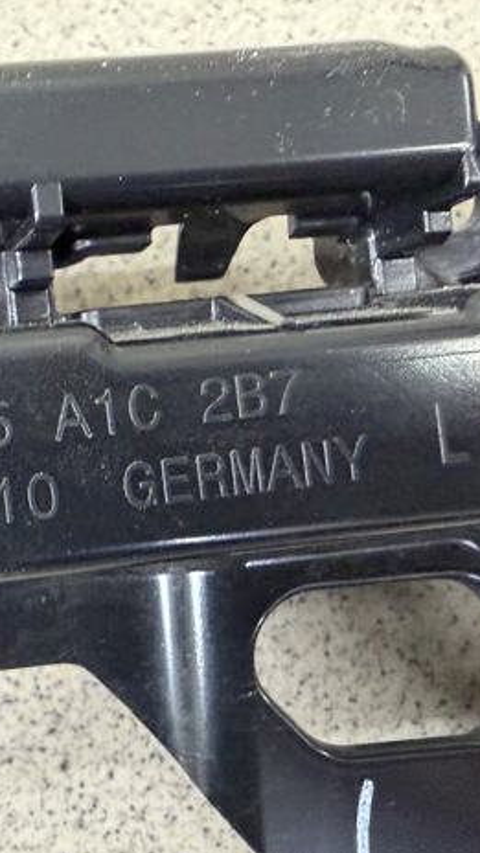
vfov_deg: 55.3
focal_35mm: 36
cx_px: 59
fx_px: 815
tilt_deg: -73.6
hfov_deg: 31.5
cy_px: 424
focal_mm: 2.22
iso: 500
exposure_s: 1/50
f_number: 2.2
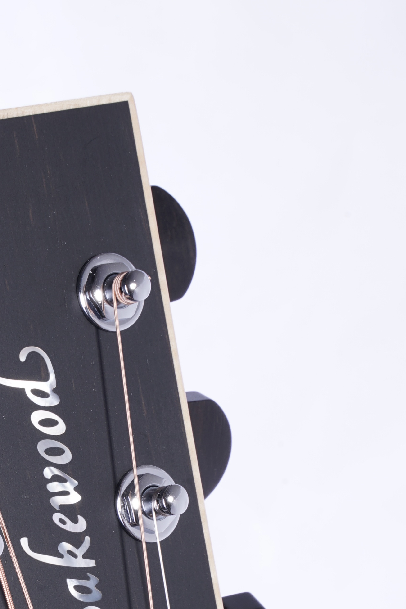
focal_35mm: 175
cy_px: 620
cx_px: -6
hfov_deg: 7.8
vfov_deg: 11.6
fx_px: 2960
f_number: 20
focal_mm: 75
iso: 100
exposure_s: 1/50
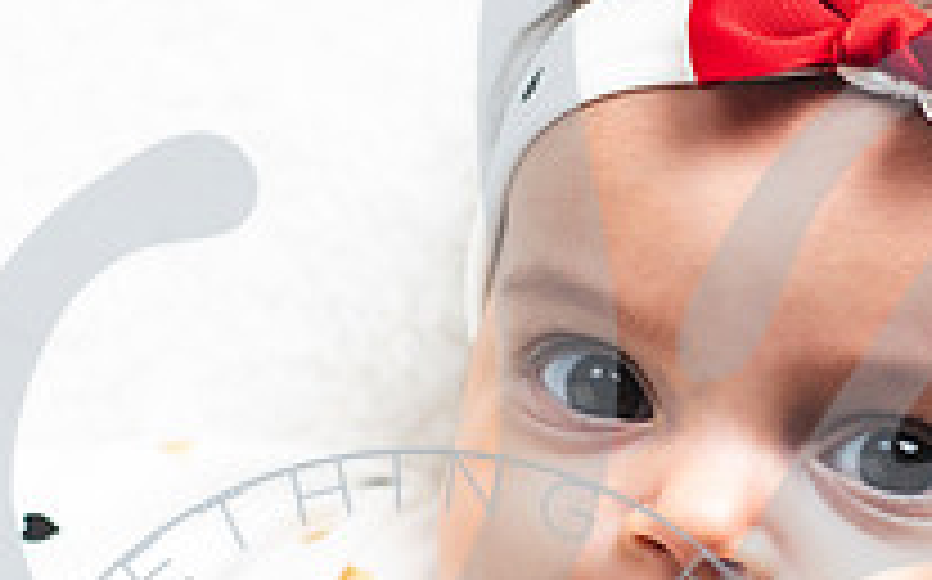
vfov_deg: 9.1
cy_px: 533
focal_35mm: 143
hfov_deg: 14.6
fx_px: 3629
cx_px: 644
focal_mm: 50
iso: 64
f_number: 2.8
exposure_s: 1/200
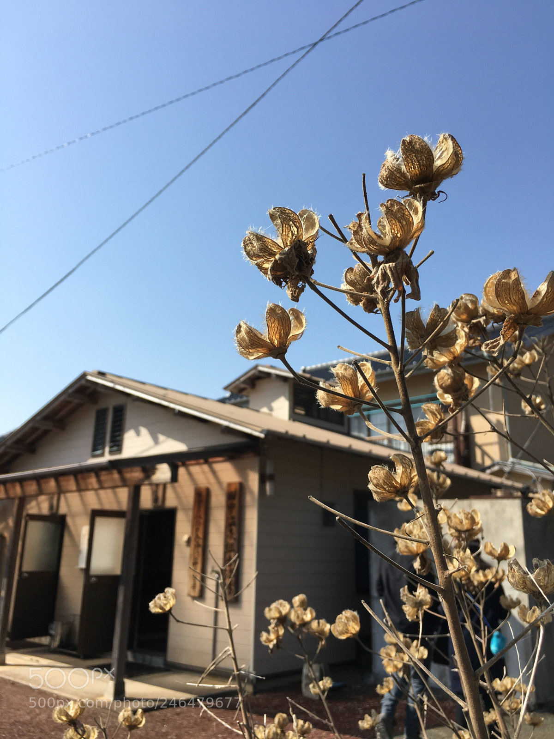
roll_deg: -1.6
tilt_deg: +15.4
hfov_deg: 48.2
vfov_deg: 61.7
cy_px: 370
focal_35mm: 29
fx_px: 619
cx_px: 277
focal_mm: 4.15
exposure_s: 1/1451
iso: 25
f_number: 2.2
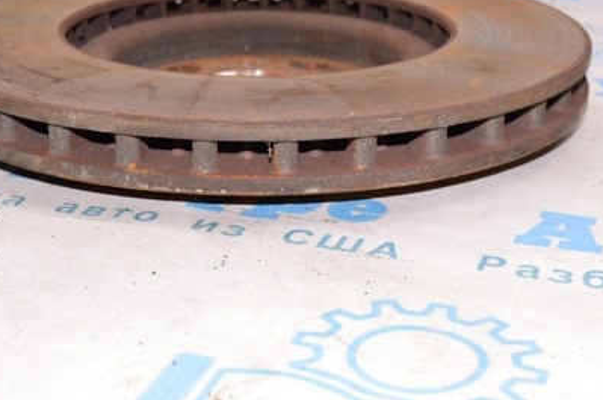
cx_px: 269
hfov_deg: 26.3
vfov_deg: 17.6
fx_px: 1288
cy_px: 109
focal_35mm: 77
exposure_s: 1/100
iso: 1600
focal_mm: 32
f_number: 8
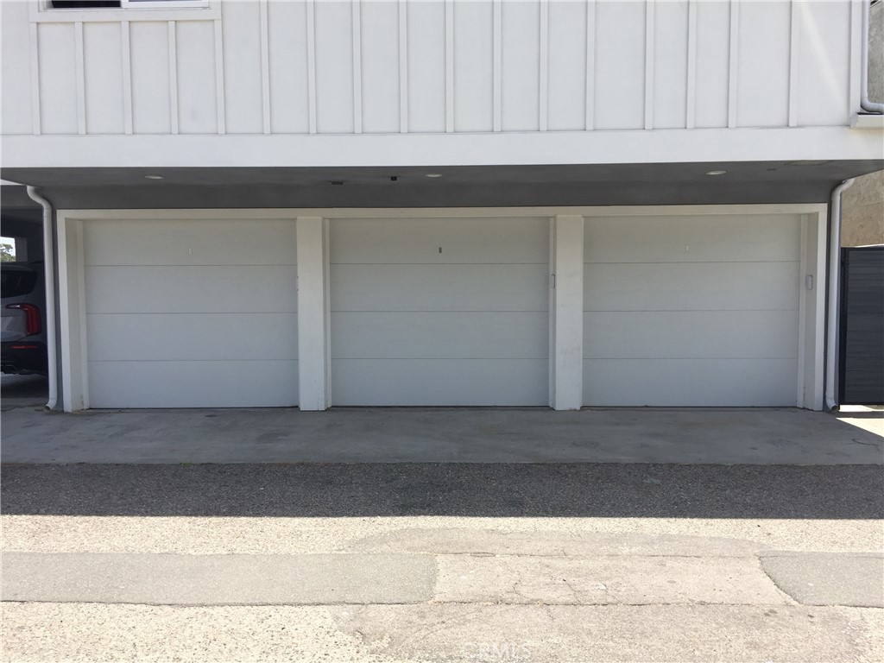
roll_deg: -0.8
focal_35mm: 29
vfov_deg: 48.2
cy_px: 332
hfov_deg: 61.7
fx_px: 741
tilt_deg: -2.8
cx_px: 442
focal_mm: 4.15
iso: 32
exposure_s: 1/1130
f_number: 2.2
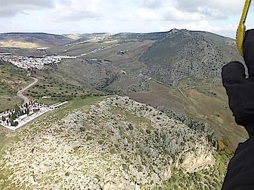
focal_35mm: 25
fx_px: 183
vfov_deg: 54.8
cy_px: 95
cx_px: 127
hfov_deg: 69.4
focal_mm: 4.5
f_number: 3.1
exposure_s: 1/800
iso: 100
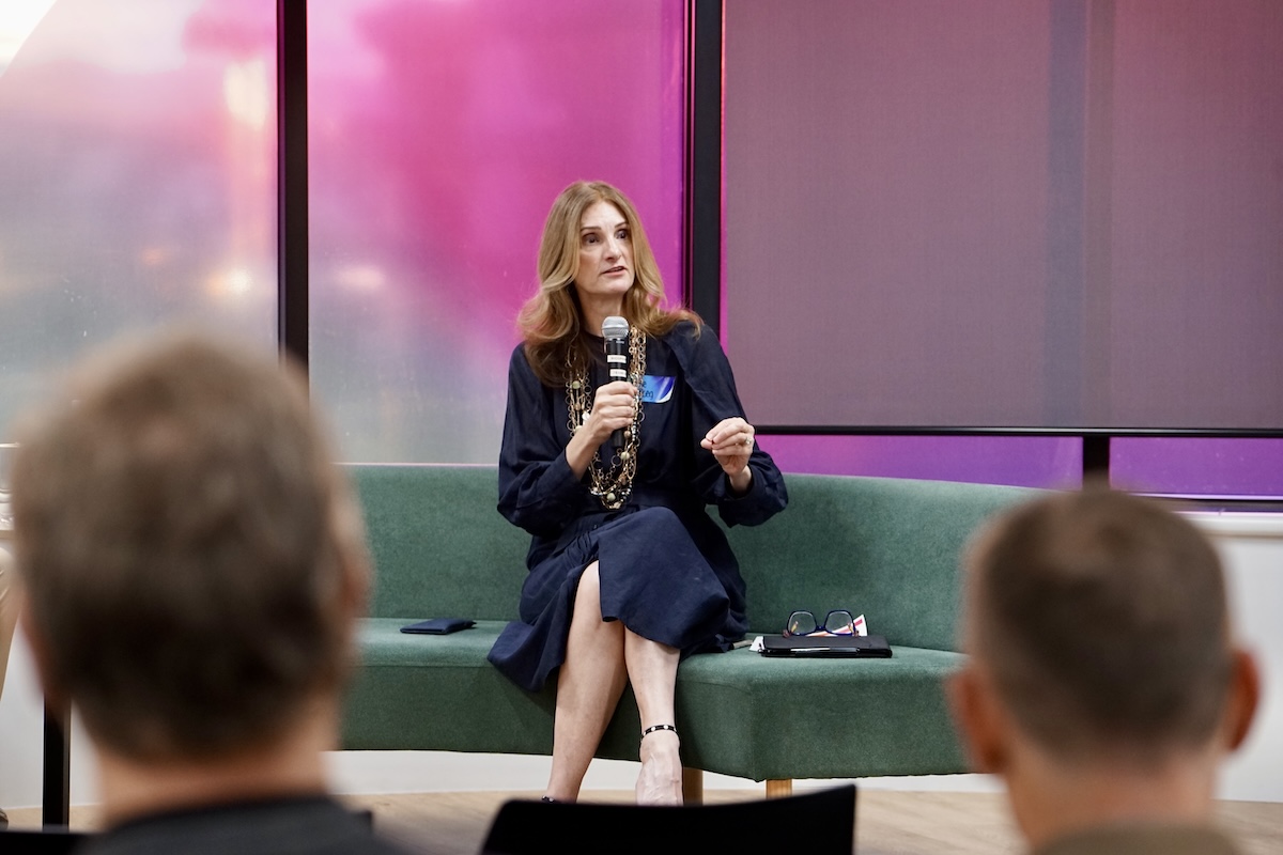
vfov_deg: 9.7
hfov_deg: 14.4
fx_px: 5060
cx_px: 642
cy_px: 428
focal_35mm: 142
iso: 2000
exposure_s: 1/60
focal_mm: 142
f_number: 5
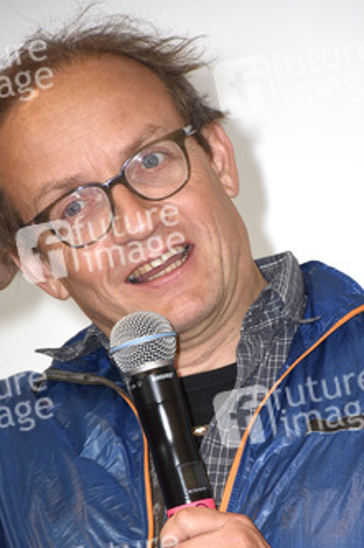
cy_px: 327
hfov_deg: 5.8
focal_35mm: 235
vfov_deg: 8.8
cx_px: 148
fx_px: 3568
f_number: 5.6
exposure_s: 1/160
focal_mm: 130
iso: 640
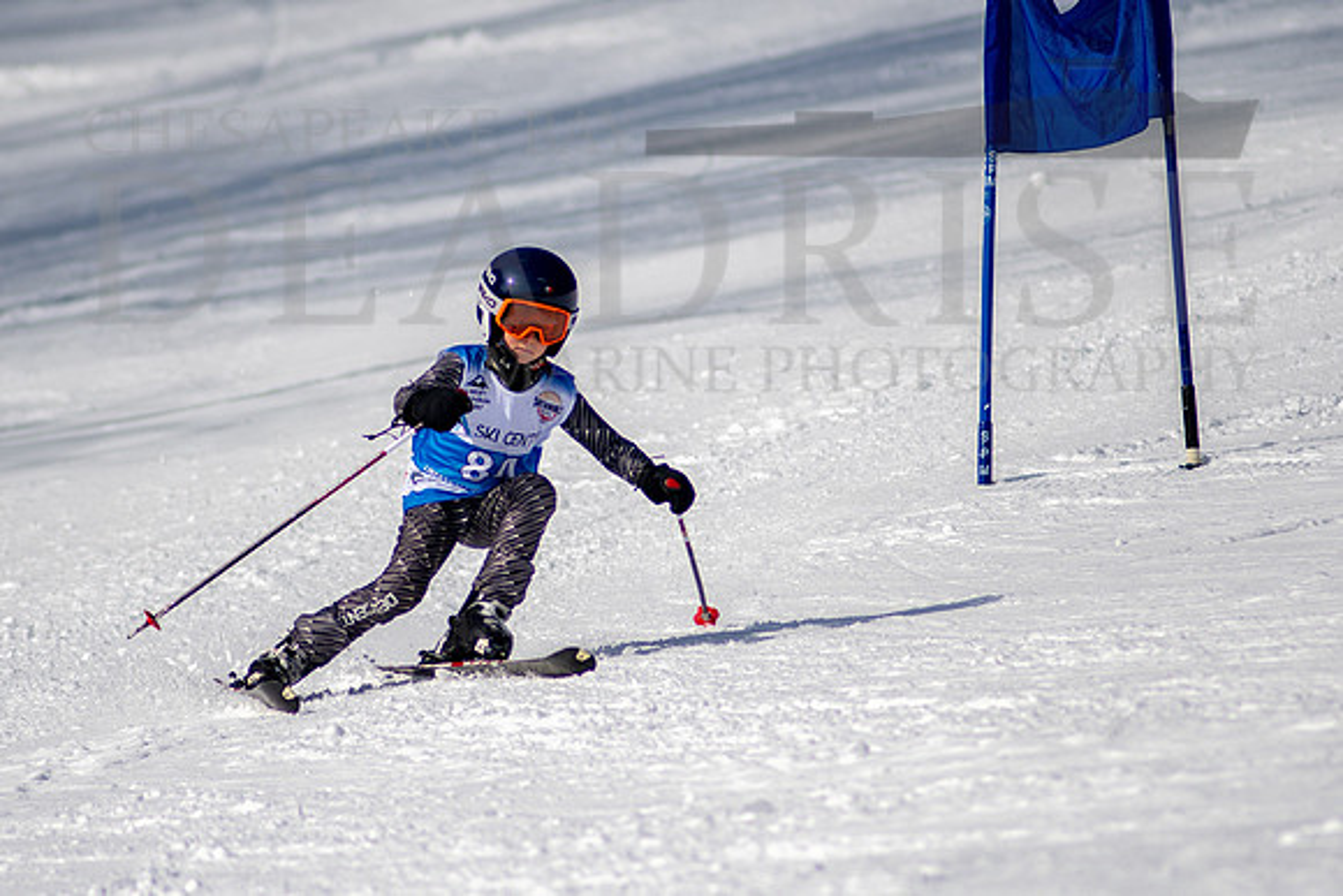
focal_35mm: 700
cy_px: 418
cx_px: 599
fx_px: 26104
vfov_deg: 2.0
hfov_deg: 2.9
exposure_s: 1/8000
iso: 100
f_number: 2.8
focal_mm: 300
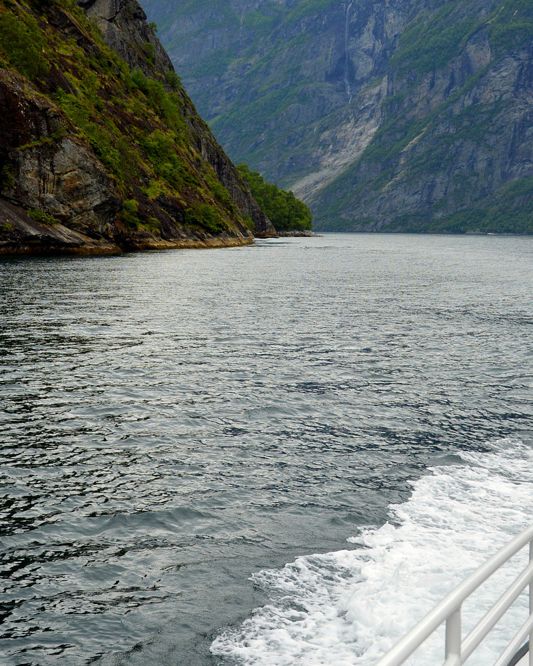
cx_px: 266
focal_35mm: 63
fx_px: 1242
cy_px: 290
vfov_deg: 30.0
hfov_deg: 24.2
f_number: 5
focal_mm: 28
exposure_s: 1/1250
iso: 400
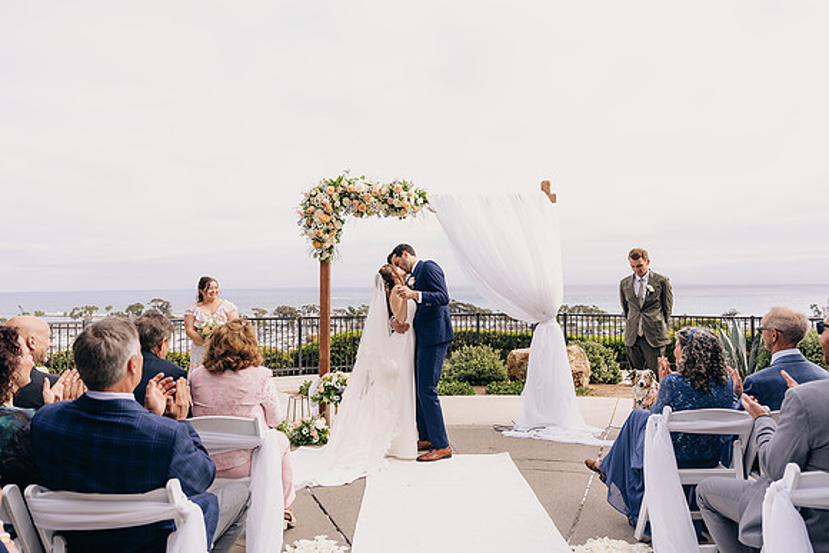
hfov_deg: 68.3
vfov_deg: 48.7
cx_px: 431
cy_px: 265
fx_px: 611
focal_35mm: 27
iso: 100
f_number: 3.2
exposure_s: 1/250
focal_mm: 25.1
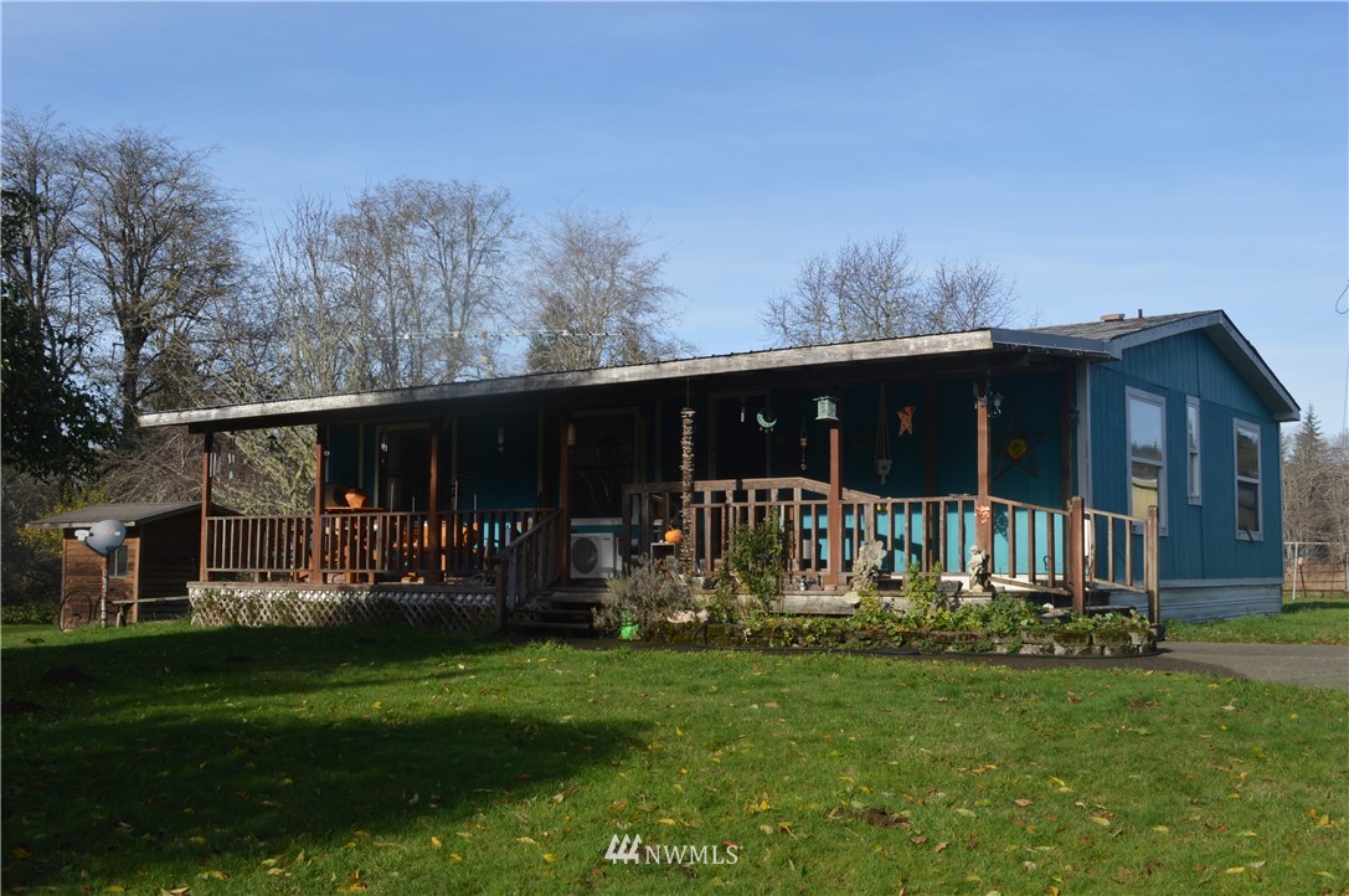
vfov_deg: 34.1
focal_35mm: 39
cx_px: 674
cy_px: 448
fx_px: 1460
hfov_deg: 49.6
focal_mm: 26
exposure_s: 1/160
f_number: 6.3
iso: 100
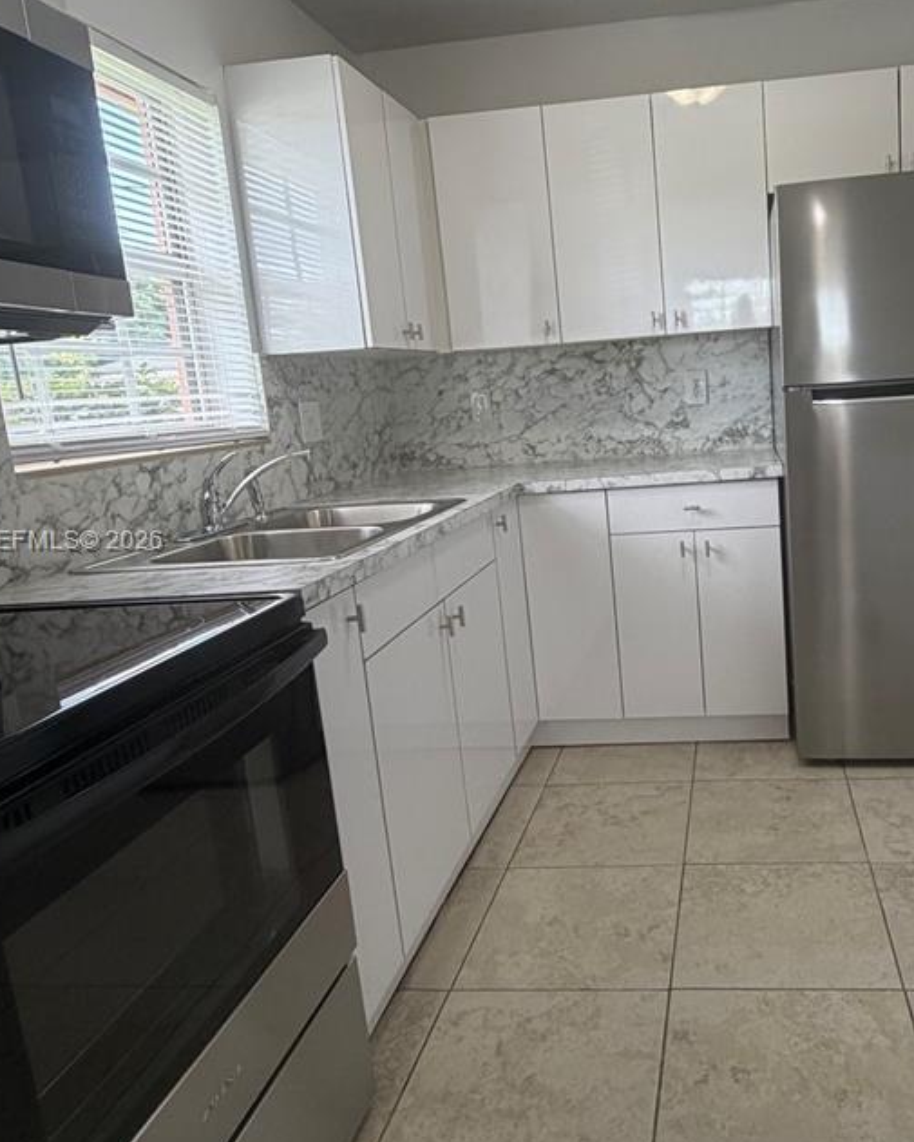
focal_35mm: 26
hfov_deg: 53.3
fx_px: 879
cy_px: 543
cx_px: 643
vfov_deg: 66.0
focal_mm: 2.22
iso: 200
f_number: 2.2
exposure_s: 1/120
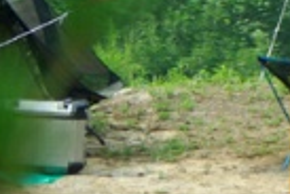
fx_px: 5877
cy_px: -90
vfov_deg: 1.9
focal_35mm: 728
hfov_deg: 2.8
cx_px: 708
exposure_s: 1/180
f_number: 5.6
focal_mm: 88
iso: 100
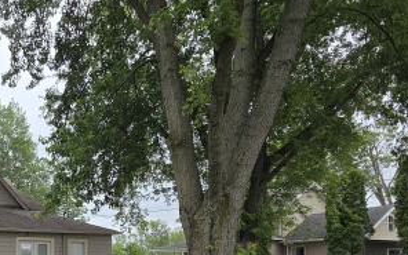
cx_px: -8
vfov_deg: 36.8
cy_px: 249
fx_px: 345
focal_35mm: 31
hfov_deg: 49.1
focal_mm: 2.2
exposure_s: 1/1521
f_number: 2.2
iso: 50
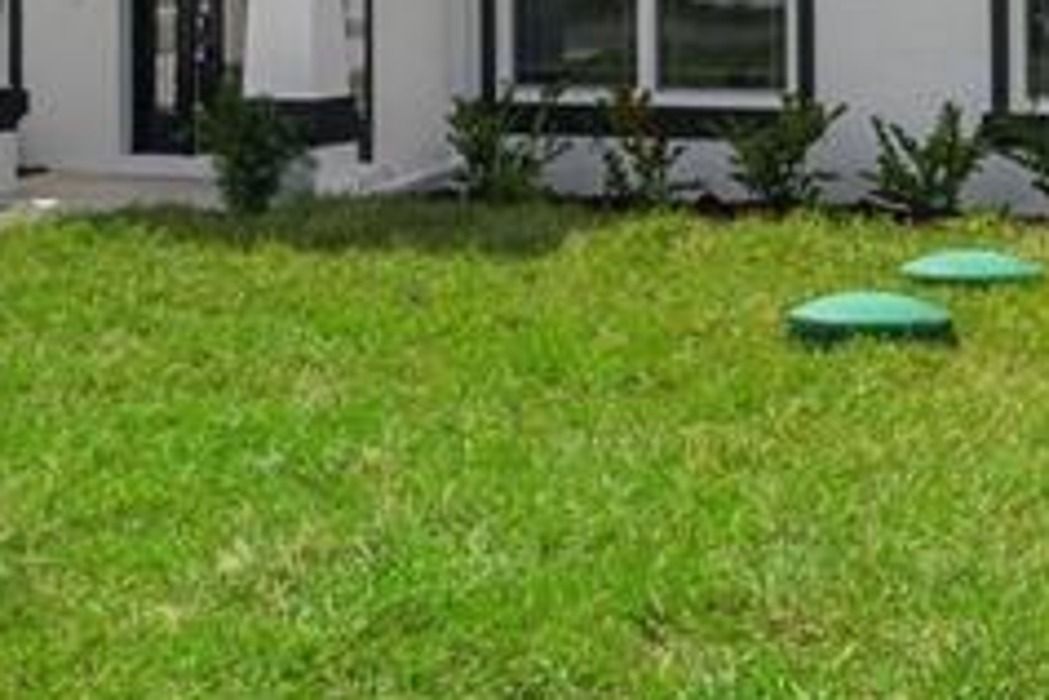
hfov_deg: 20.9
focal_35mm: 97
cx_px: 381
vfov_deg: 13.8
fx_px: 2831
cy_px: -71
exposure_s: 1/640
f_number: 8
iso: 640
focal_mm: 15
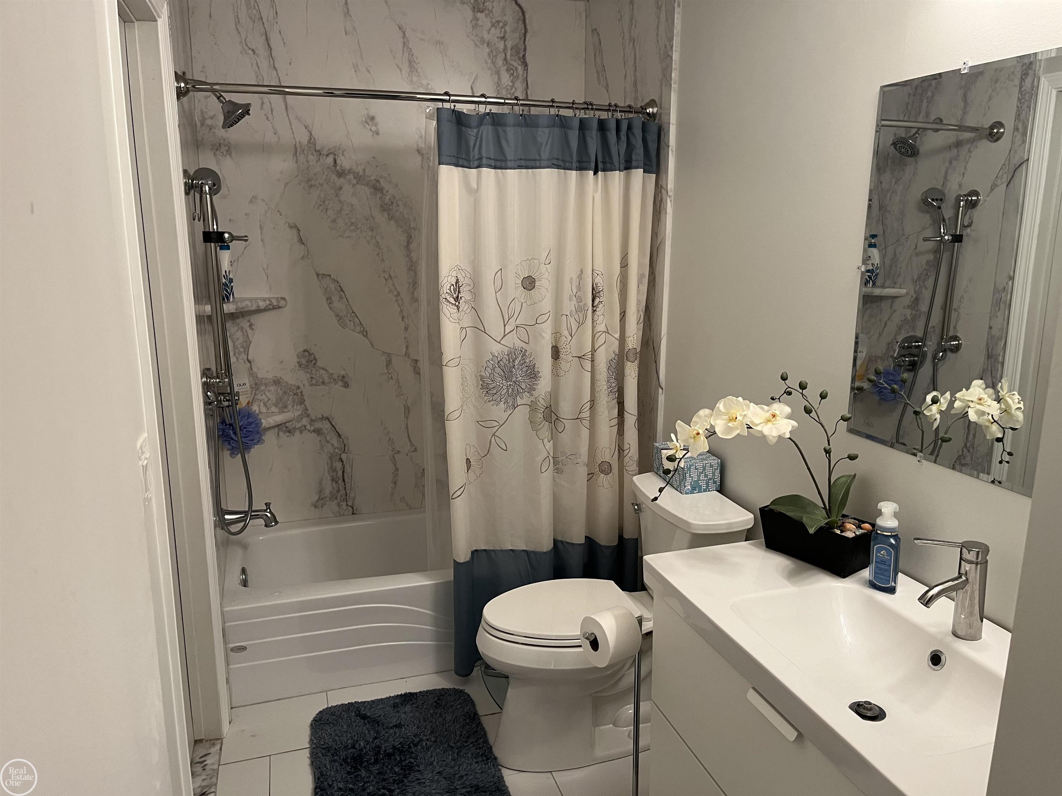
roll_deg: +0.1
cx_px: 531
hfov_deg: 67.3
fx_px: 798
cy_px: 398
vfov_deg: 53.1
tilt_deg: -12.0
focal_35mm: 26
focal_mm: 5.1
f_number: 1.6
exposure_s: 1/60
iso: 125
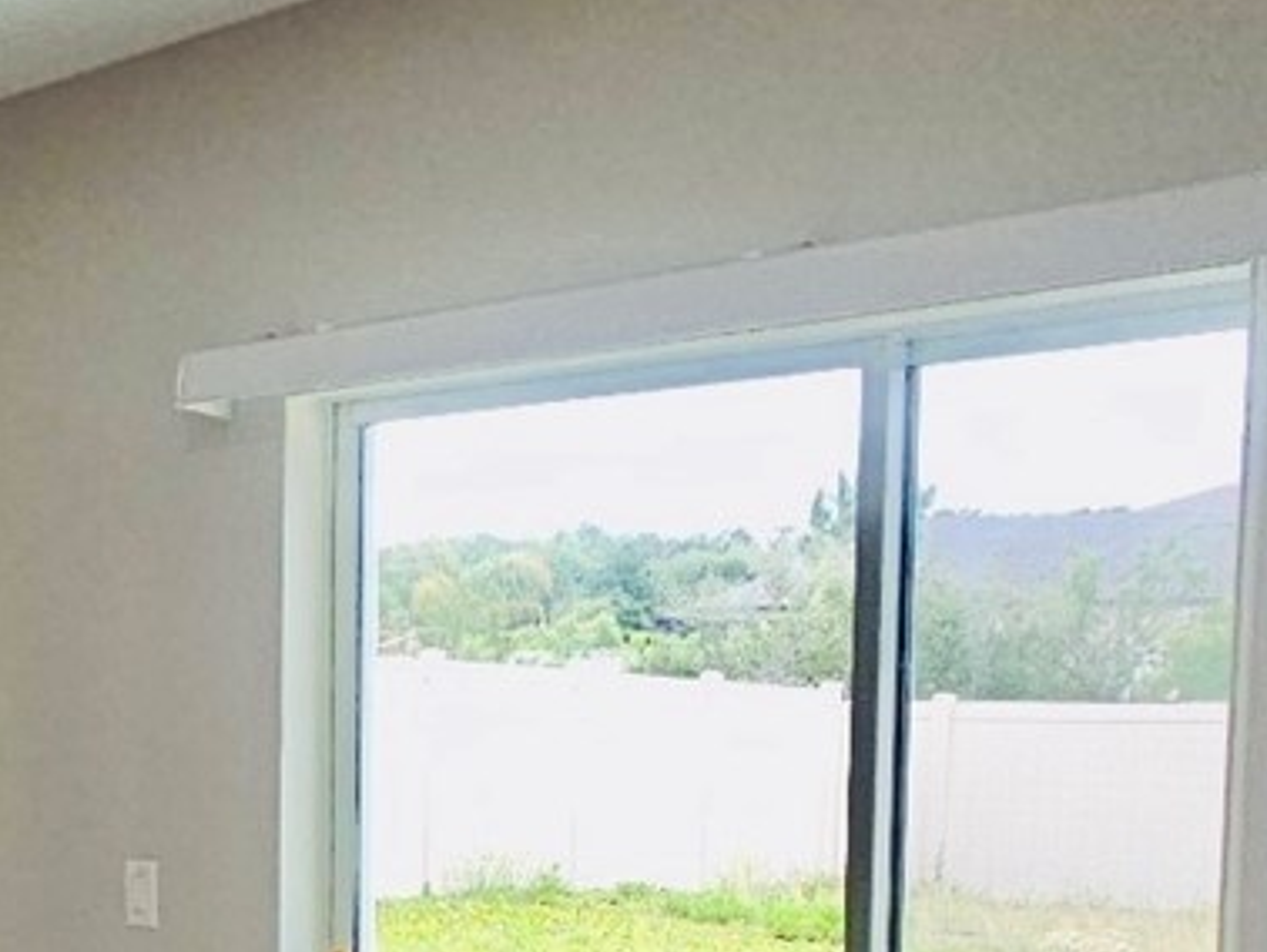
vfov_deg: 25.8
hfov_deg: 29.6
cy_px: 851
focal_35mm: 55
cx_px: -278
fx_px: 2014
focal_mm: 2.2
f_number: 2.2
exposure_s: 1/120
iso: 55
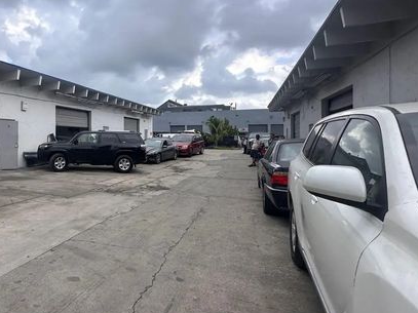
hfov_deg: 71.8
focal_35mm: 22
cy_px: 130
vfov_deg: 60.7
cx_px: 111
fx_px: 266
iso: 40
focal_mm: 2.22
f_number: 2.2
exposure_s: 1/615
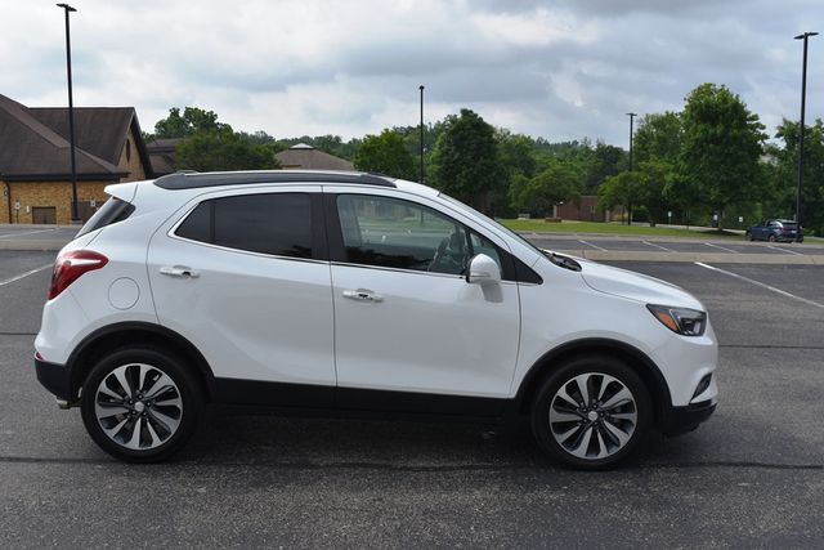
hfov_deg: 49.5
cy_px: 275
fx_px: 893
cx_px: 412
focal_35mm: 39
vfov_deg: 34.2
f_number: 9
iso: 100
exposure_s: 1/320
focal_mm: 26
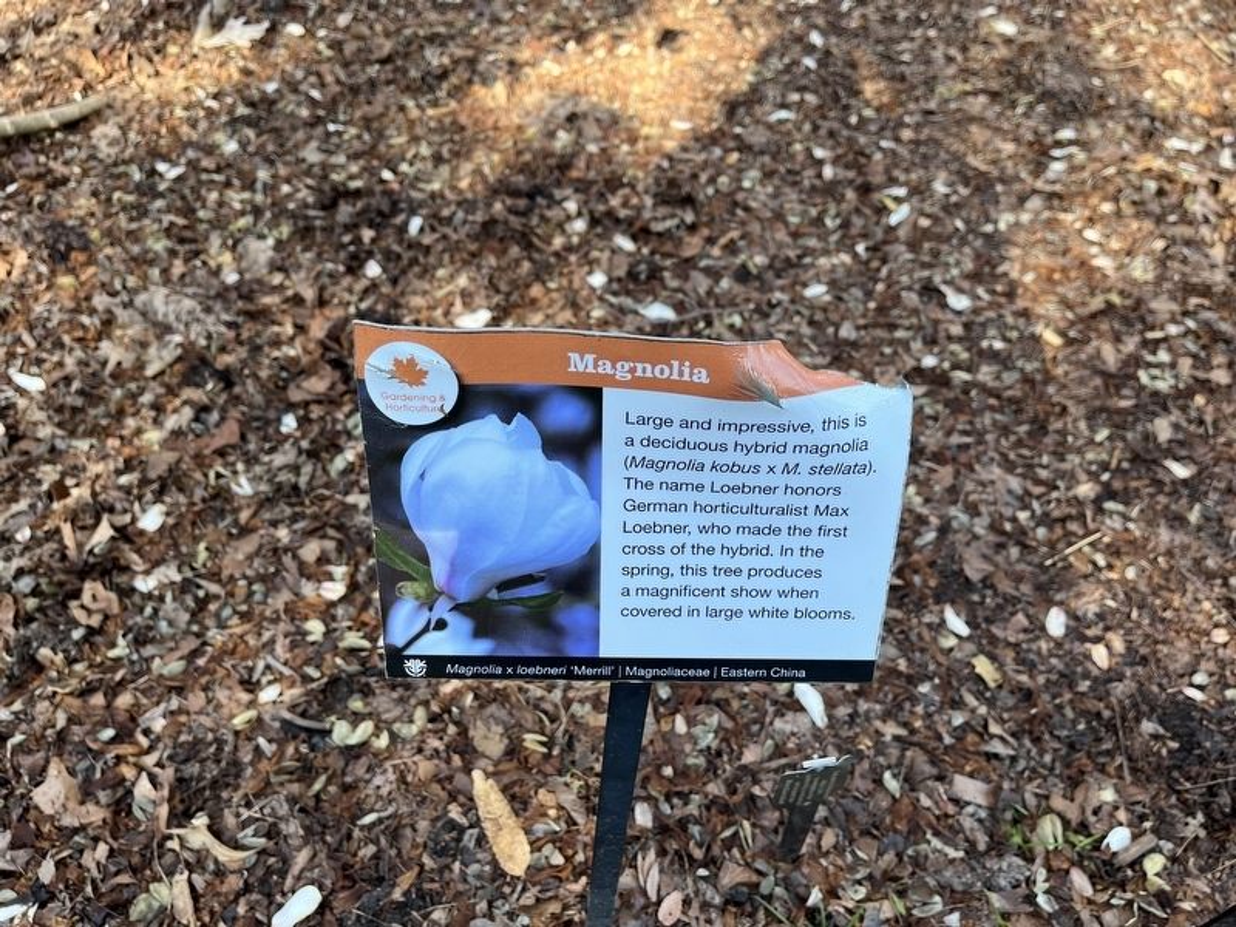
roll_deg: +1.8
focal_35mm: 26
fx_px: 928
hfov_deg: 67.3
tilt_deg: -44.8
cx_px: 618
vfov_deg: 53.1
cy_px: 464
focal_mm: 5.1
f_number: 1.6
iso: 40
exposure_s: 1/277
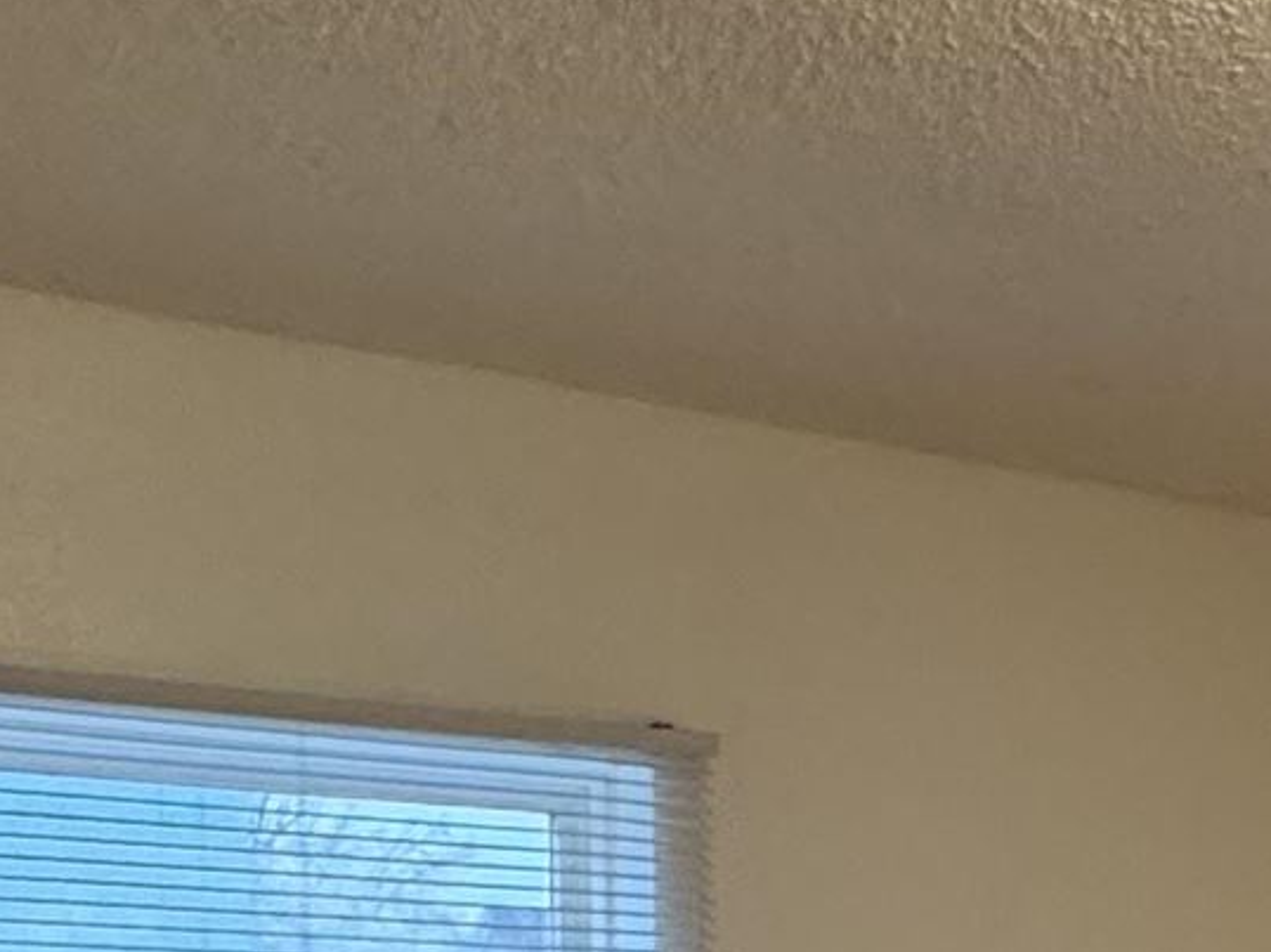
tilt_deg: -3.7
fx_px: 2936
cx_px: 1524
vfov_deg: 17.0
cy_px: 1344
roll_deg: -0.1
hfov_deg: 22.5
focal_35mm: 80
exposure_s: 1/120
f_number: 2.2
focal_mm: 2.22
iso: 320
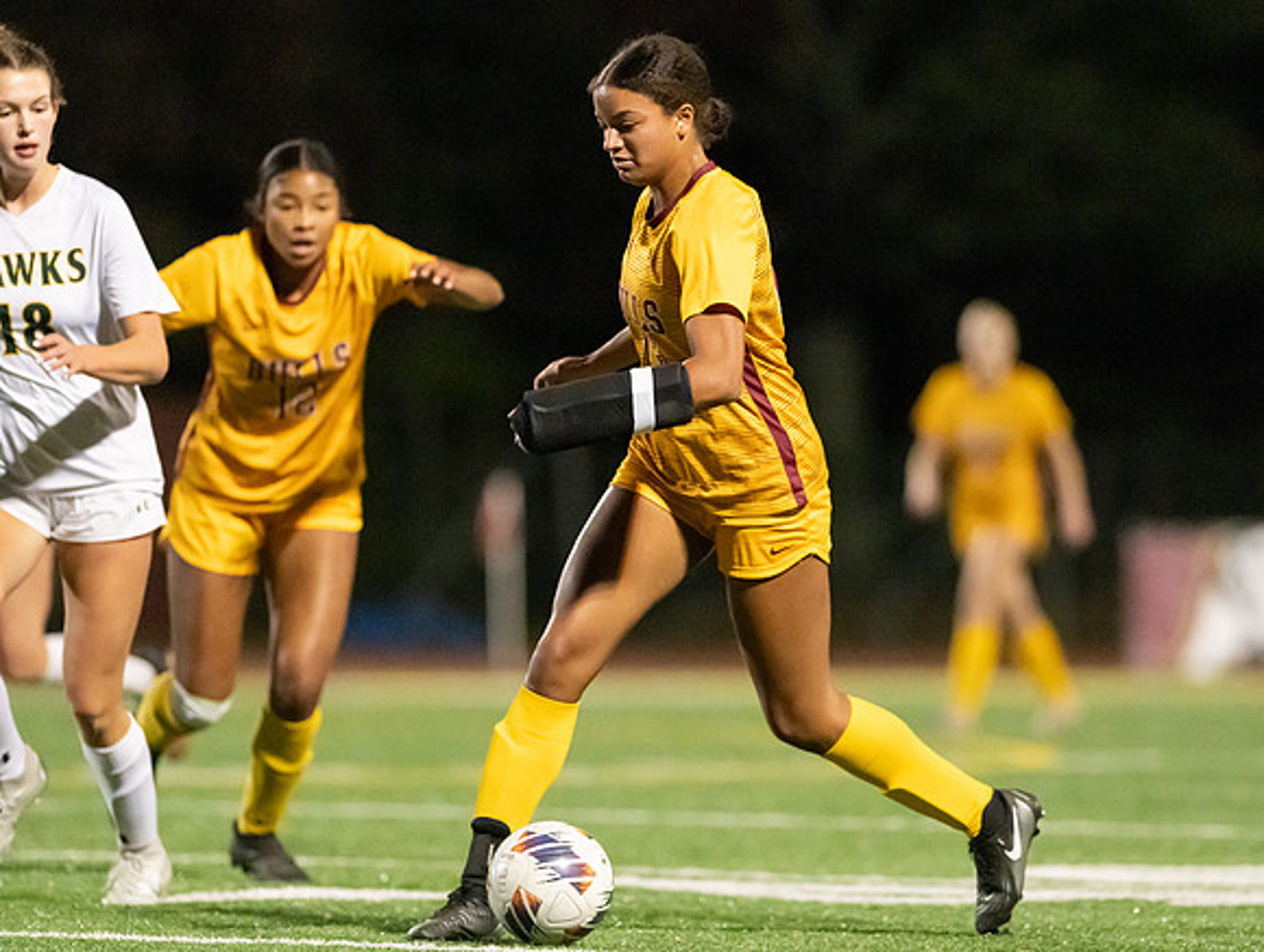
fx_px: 13479
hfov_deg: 5.4
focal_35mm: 369
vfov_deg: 4.0
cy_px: 471
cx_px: 759
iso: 16000
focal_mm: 300
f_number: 2.8
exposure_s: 1/1000
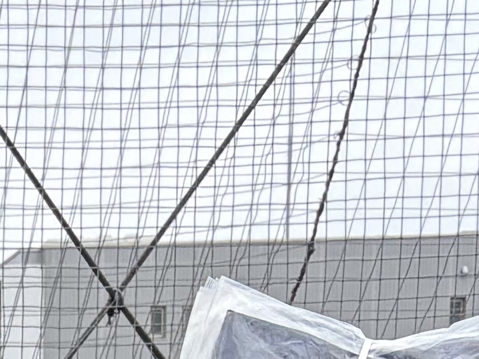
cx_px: -746
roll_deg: +1.5
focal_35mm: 183
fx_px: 2532
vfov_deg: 7.1
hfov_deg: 9.4
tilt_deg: -4.8
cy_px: 1141
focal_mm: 5.96
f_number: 1.6
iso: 64
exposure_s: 1/1626
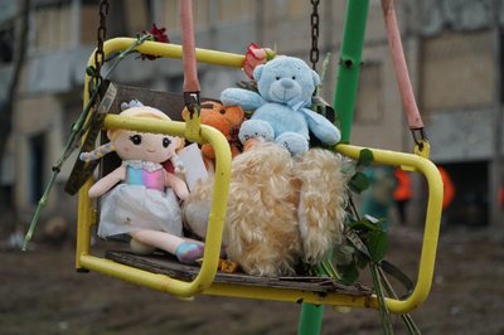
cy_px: 168
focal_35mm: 116
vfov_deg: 11.8
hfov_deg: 17.7
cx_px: 252
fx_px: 1616
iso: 320
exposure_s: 1/320
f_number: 4
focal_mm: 77
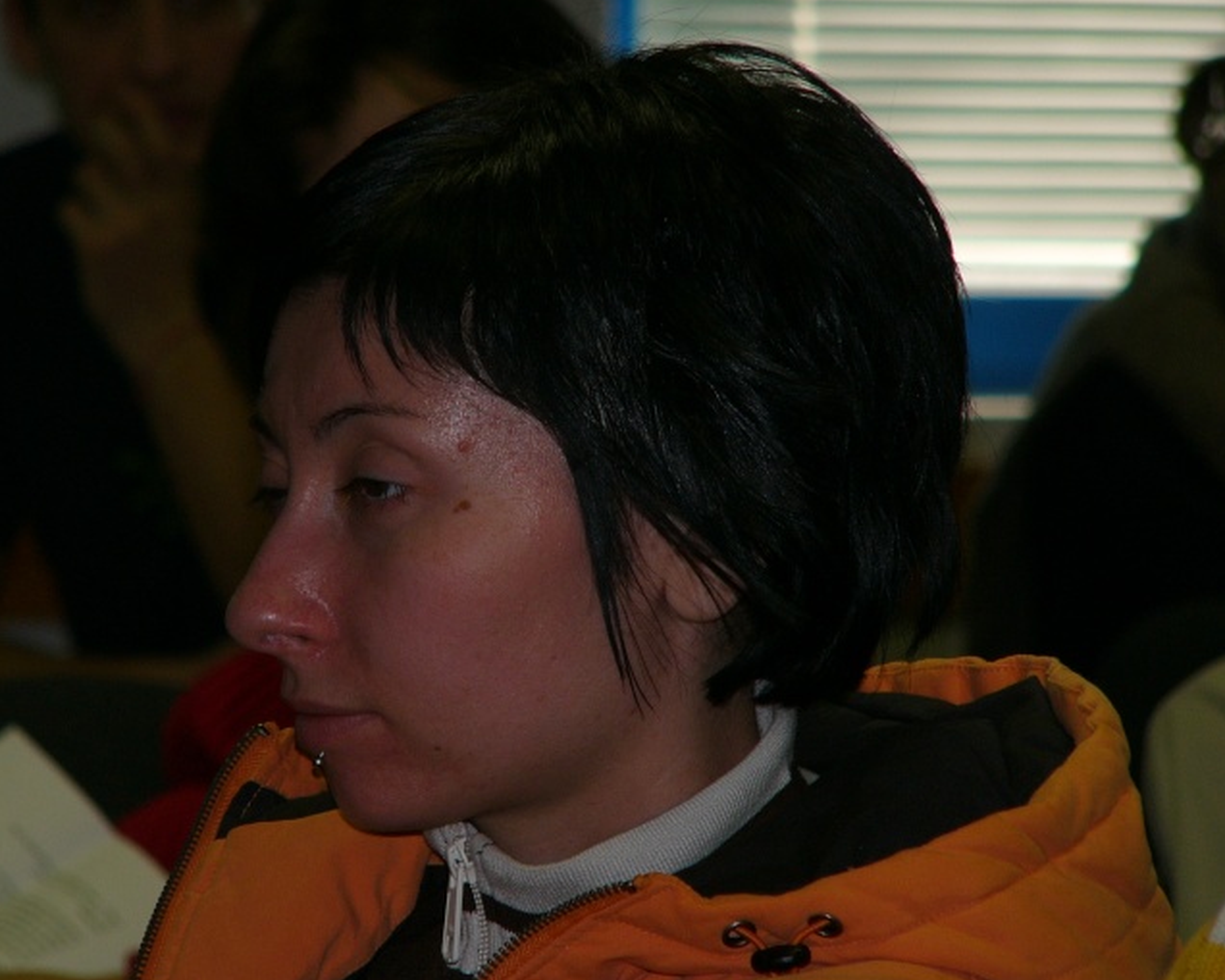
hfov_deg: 6.3
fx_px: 11132
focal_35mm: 307
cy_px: 485
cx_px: 478
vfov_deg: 5.0
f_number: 2.8
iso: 50
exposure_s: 1/80
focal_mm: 41.7
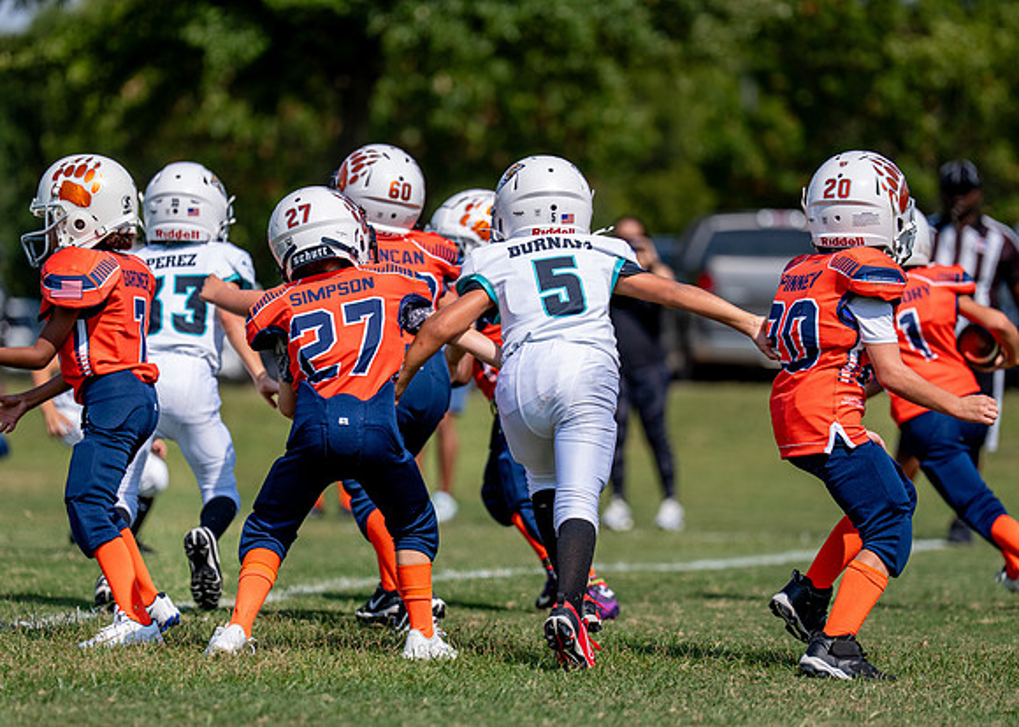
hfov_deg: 8.2
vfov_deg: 5.9
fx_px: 7065
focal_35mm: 244
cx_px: 472
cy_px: 388
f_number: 2.8
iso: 200
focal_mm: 171
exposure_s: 1/5000
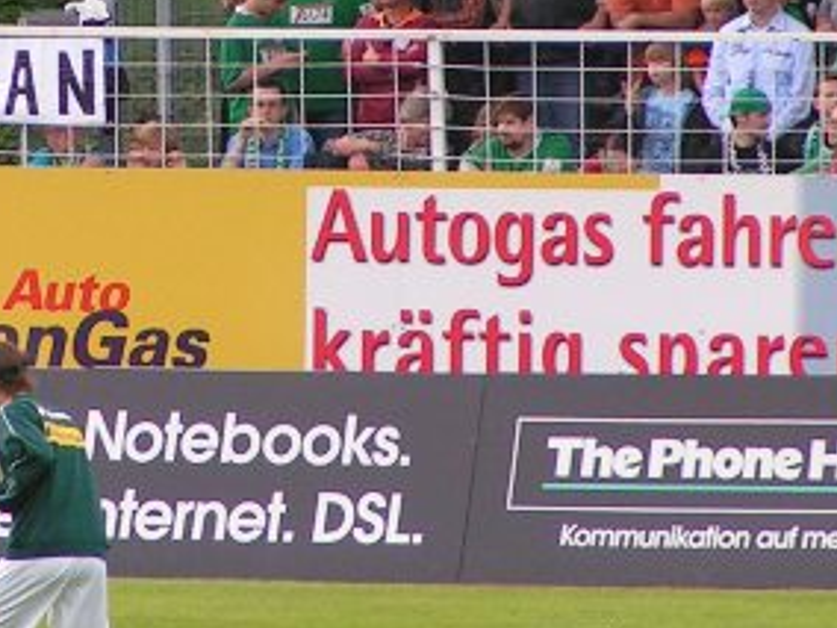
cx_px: 59
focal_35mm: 838
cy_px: -80
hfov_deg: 2.4
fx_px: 20262
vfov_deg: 1.8
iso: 100
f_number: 3.5
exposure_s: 1/320
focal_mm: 45.4
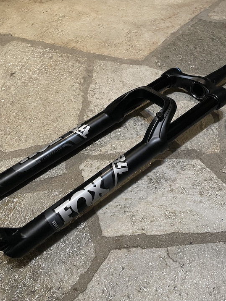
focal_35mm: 29
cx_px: 112
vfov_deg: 61.6
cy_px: 144
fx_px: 252
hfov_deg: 48.2
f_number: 1.6
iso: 500
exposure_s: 1/60
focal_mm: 4.2
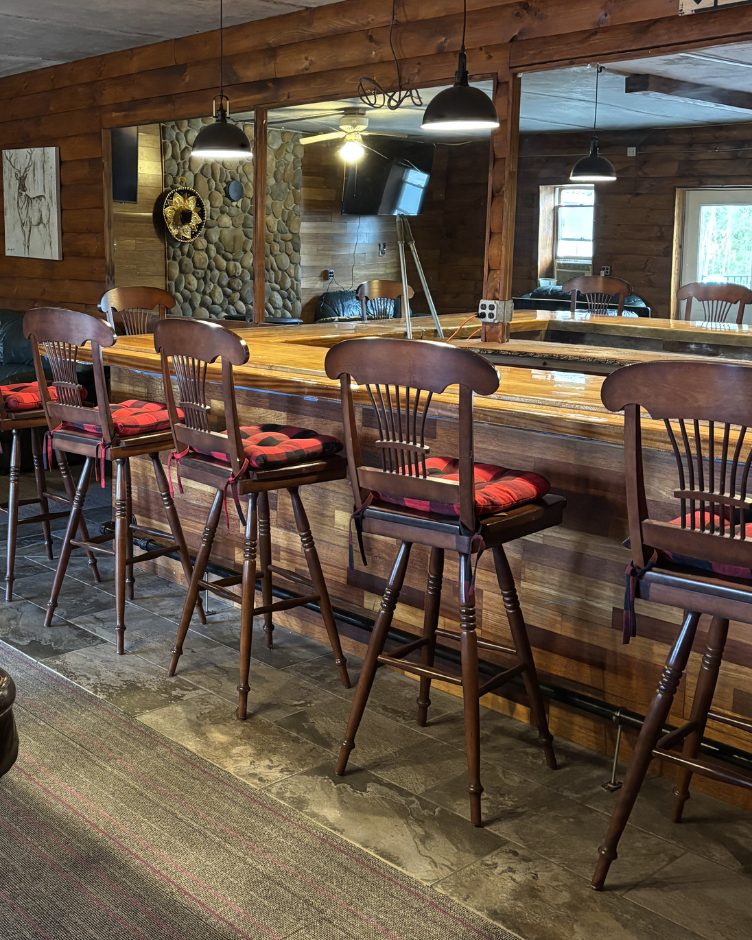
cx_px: 240
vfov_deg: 45.8
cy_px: 433
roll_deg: +0.3
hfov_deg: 36.9
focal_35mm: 40
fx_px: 1113
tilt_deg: -8.7
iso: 640
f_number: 1.6
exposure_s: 1/30
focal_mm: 5.96
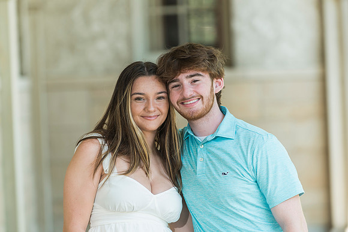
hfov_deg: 9.7
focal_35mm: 211
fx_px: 2045
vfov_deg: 6.5
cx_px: 164
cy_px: 109
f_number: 4
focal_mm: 200
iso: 320
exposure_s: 1/200
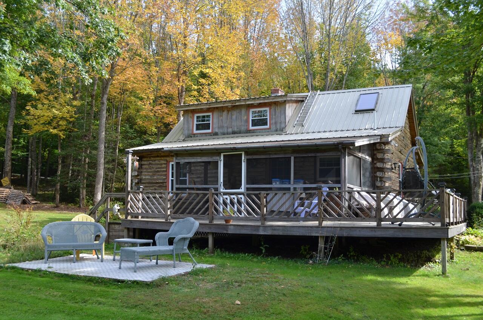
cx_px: 242
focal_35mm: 39
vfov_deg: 34.0
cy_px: 160
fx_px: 522
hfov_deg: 49.7
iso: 200
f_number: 6.3
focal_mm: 26
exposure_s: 1/160
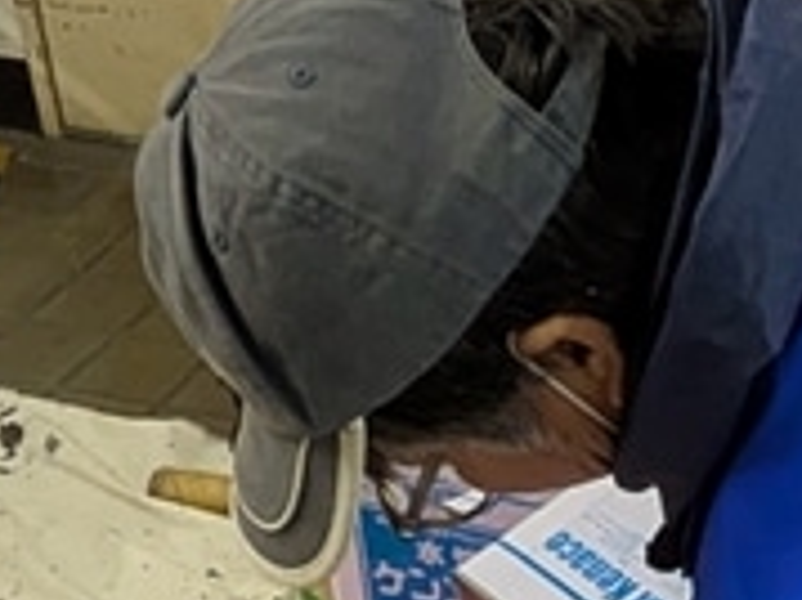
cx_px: 856
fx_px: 2176
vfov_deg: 15.5
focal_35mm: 94
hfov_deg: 20.0
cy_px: 571
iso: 298
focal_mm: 1.83
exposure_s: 1/25
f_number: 2.2
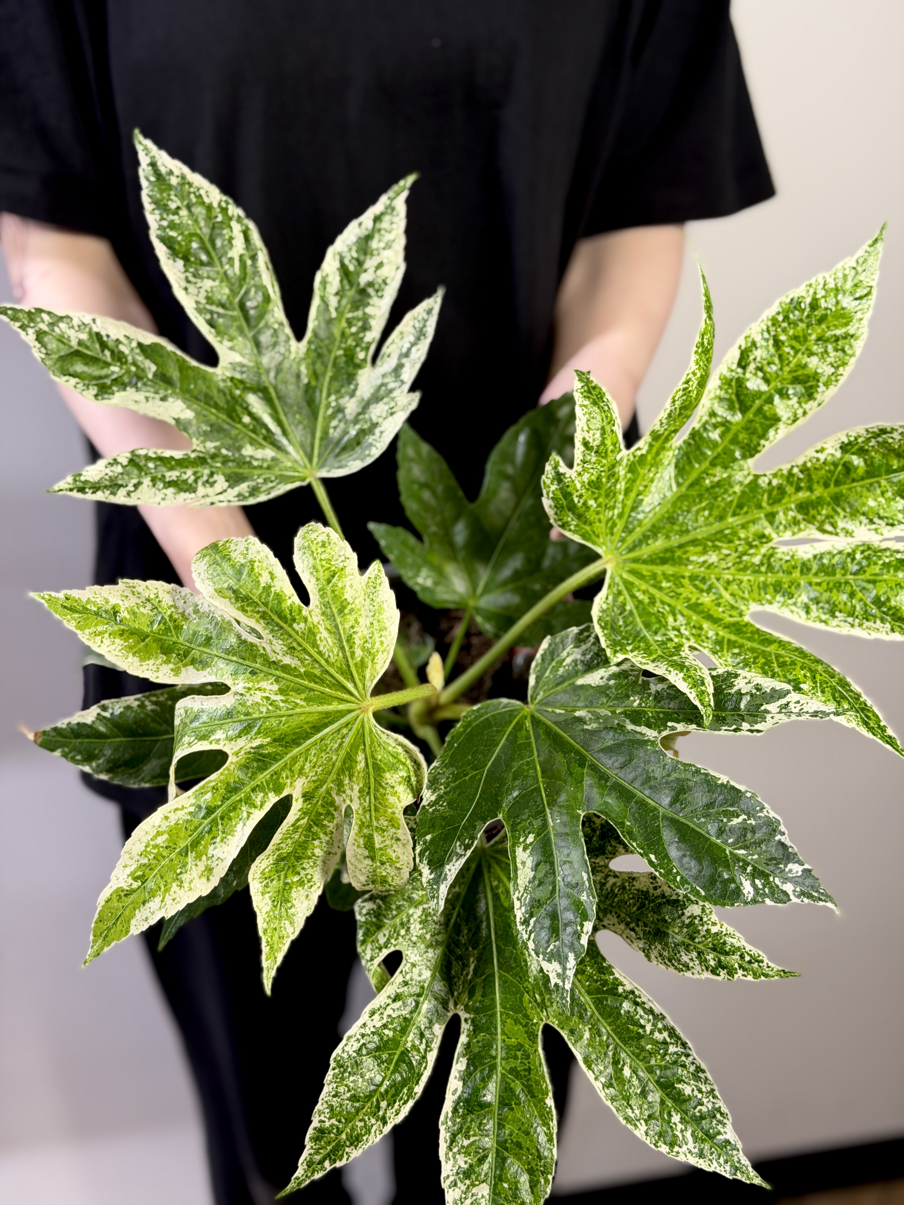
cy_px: 602
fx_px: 1671
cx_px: 452
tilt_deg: -29.2
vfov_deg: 39.7
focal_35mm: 48
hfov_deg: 30.3
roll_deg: -0.3
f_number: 1.78
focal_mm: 6.76
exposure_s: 1/74
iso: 100
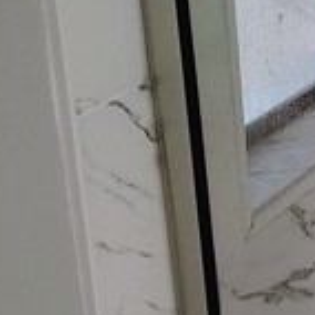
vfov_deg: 11.4
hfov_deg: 9.8
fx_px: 1575
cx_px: 804
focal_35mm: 153
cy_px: 186
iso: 1150
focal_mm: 5.56
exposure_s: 1/60
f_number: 1.8
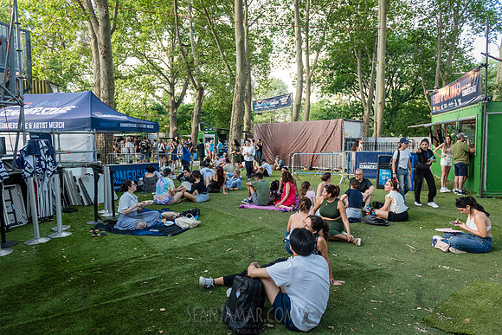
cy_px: 168
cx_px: 251
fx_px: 335
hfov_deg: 73.7
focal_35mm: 24
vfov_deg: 53.2
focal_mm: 24
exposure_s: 1/160
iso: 500
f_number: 3.2
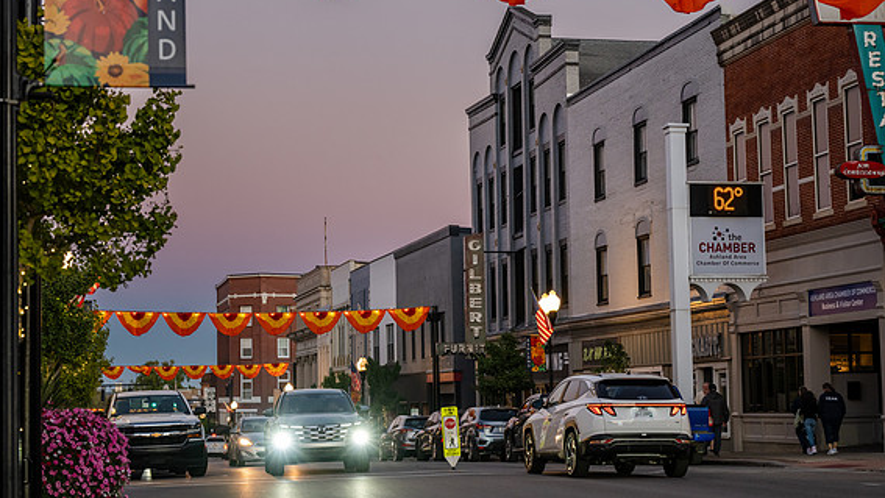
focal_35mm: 75
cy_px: 216
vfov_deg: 16.1
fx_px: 1760
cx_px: 451
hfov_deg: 28.2
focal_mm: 70
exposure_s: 1/200
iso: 1600
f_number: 5
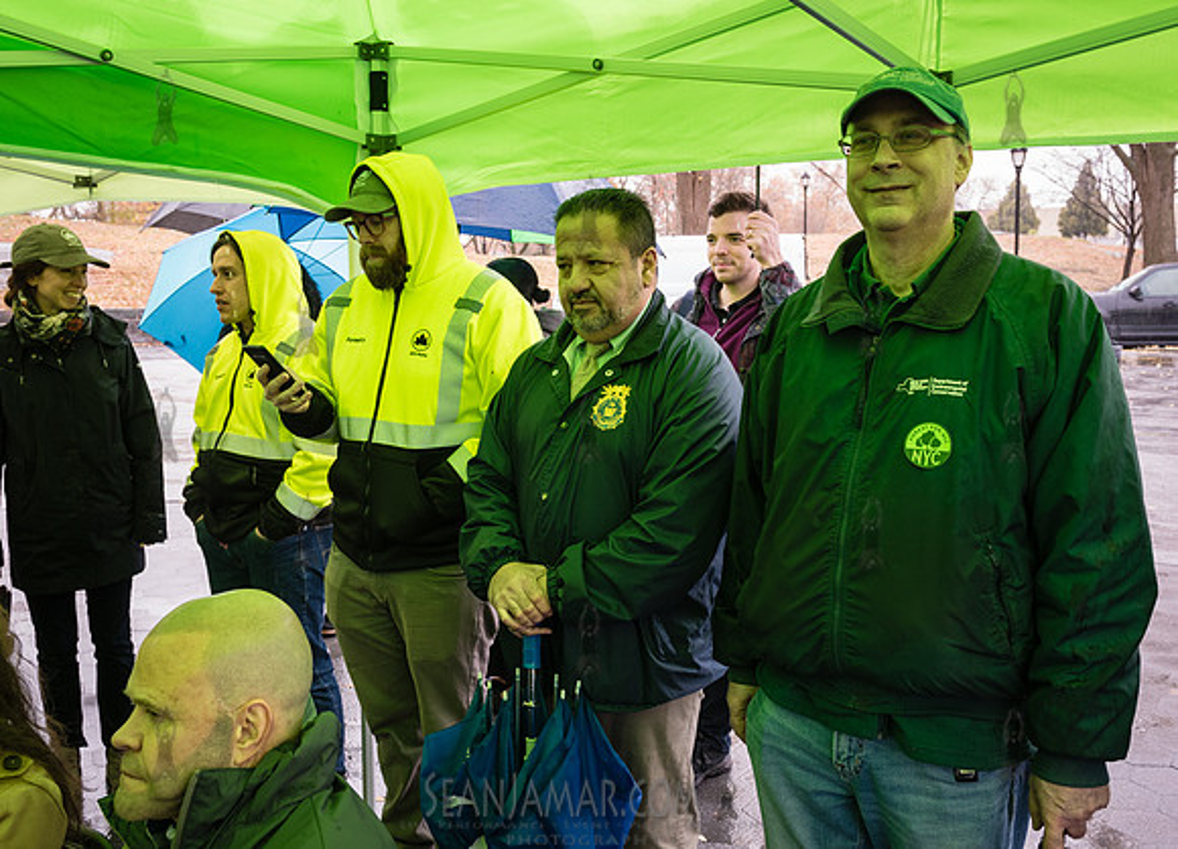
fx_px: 1111
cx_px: 565
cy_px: 418
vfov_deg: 41.8
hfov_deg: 55.8
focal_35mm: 33
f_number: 5.6
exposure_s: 1/125
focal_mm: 27
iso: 640
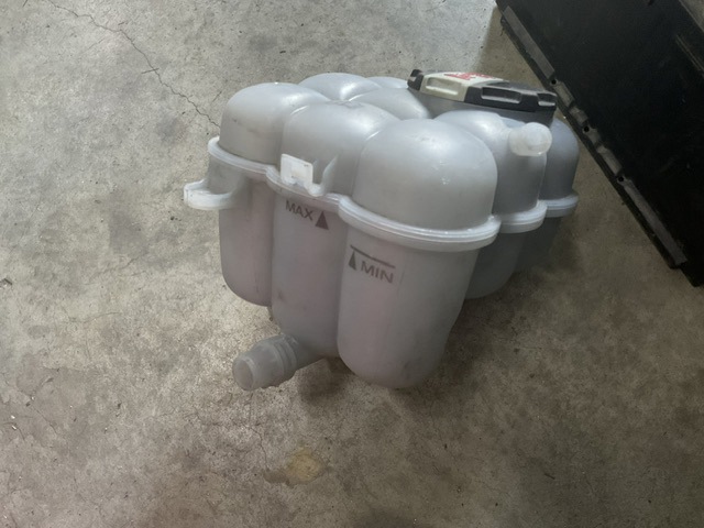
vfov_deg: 48.2
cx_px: 352
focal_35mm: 29
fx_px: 590
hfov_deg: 61.7
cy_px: 264
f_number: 1.8
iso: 250
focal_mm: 3
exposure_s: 1/33
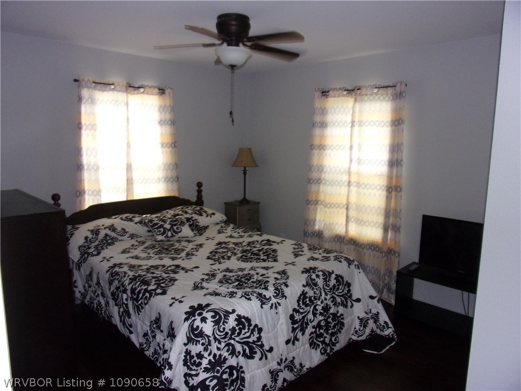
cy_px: 196
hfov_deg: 71.6
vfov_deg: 56.8
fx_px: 361
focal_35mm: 24
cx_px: 260
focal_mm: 4.3
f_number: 3.3
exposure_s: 1/34
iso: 200
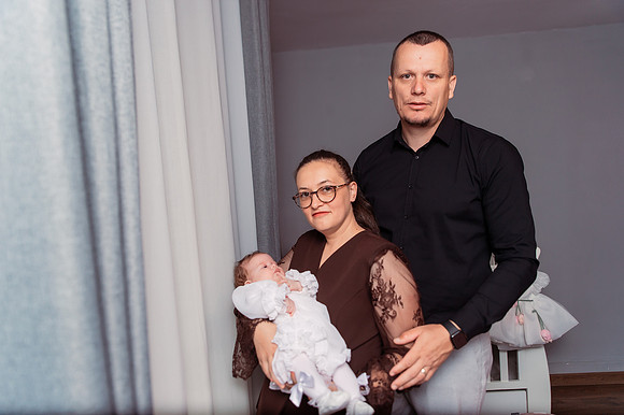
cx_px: 312
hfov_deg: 69.4
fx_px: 450
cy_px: 208
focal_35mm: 26
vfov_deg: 49.5
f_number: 3.2
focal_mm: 26
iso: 125
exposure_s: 1/250
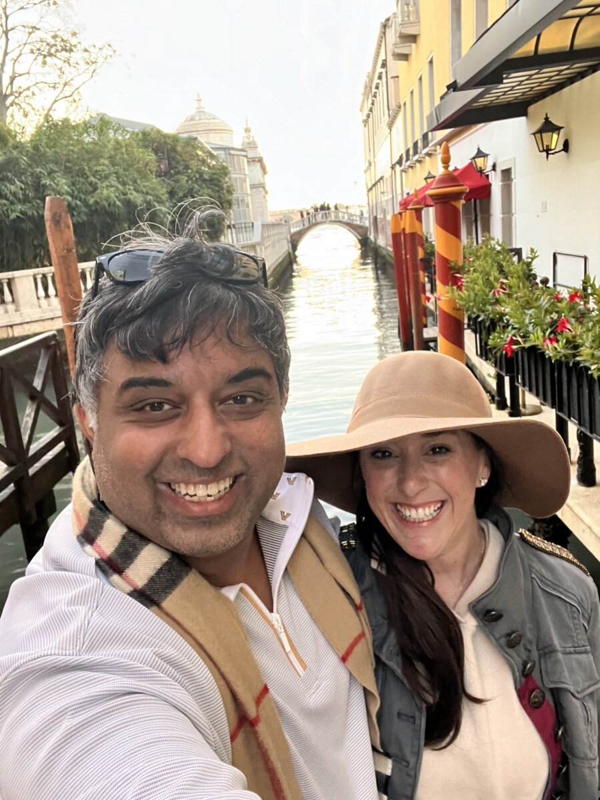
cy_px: 400
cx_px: 300
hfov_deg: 46.8
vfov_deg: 60.0
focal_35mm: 30
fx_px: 693
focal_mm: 2.71
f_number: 2.2
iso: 400
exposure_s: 1/25
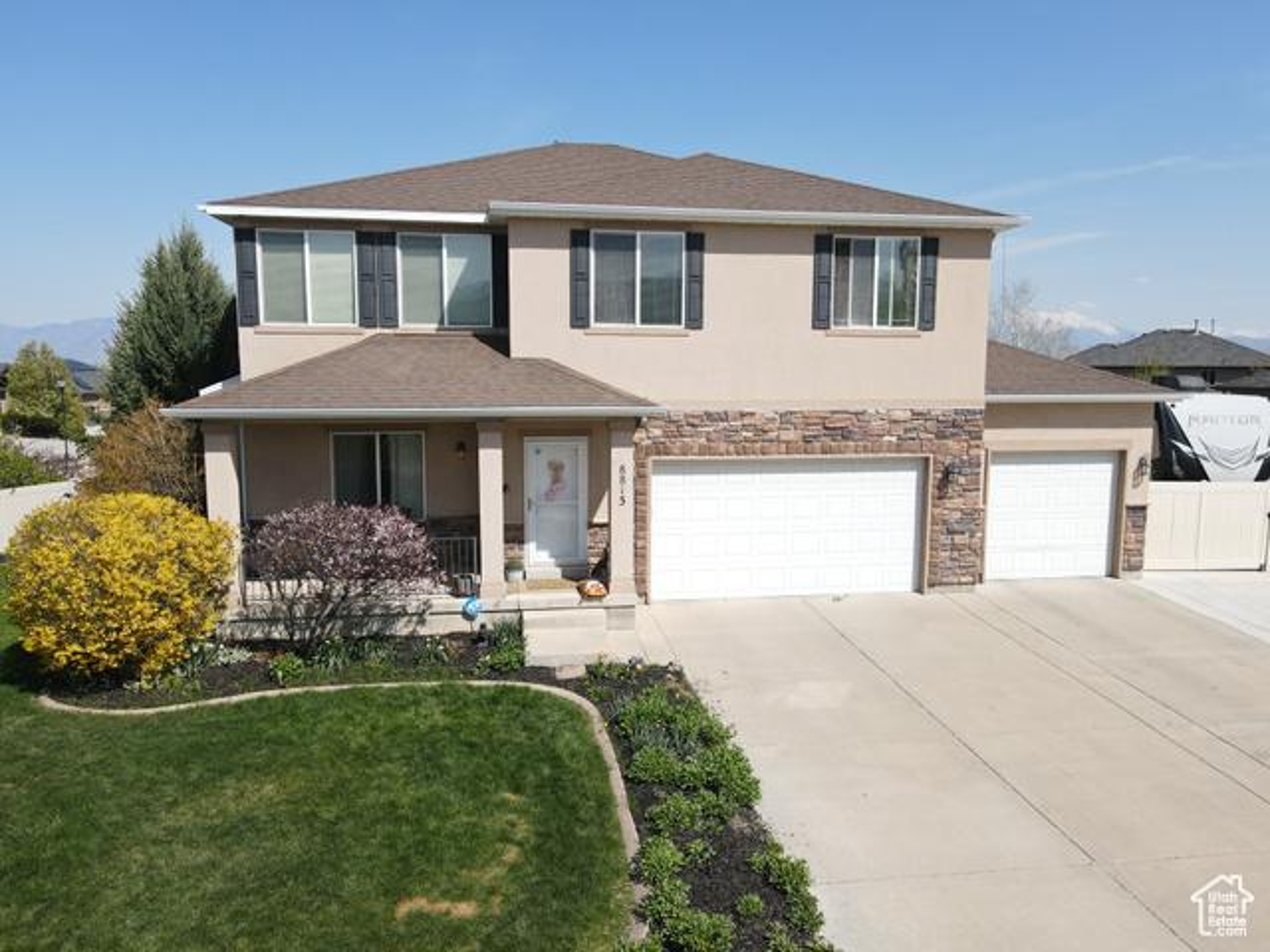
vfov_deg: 56.8
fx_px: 881
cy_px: 476
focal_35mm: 24
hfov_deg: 71.6
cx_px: 635
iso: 100
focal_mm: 4.5
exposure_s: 1/725
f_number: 2.8
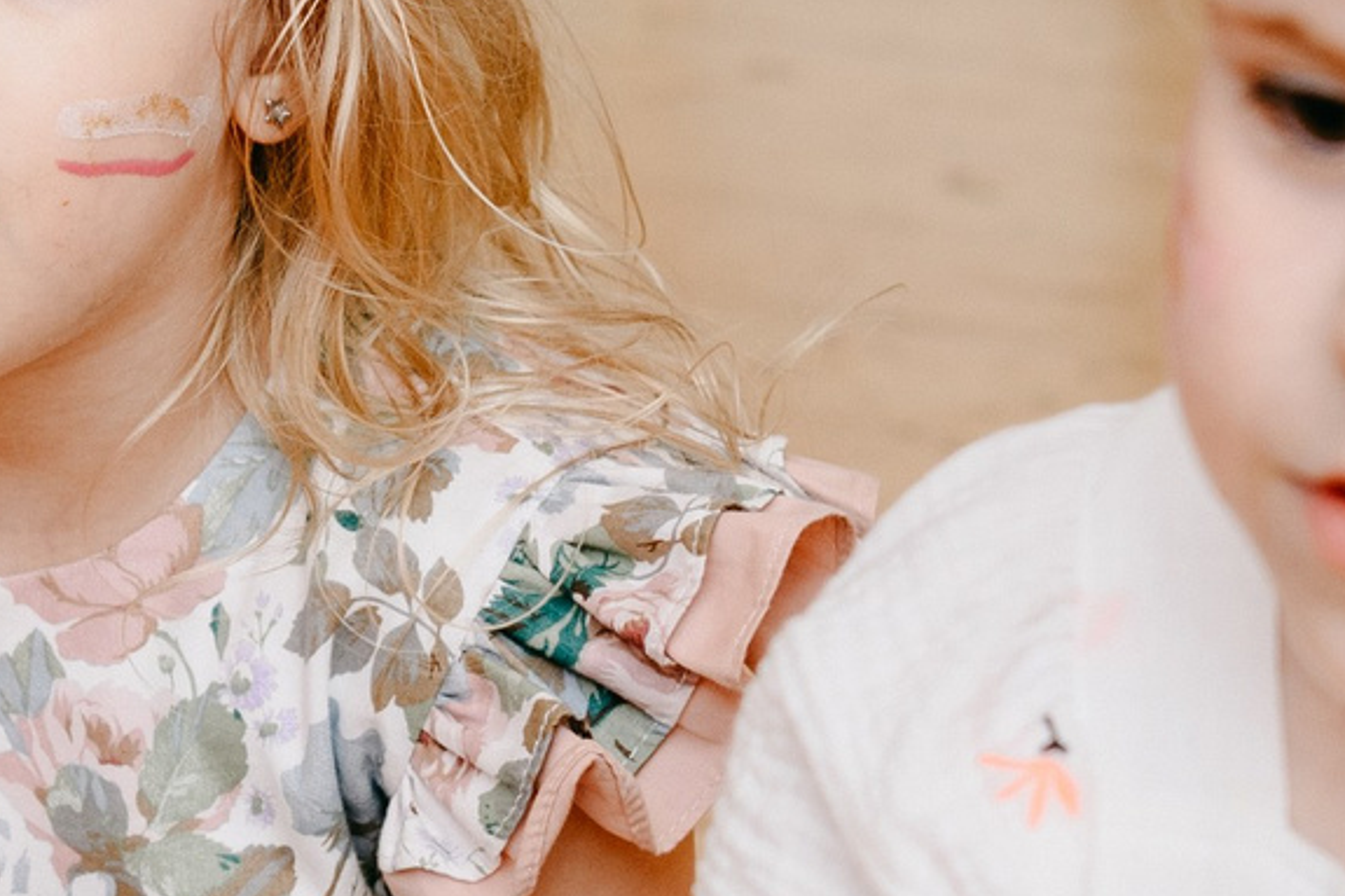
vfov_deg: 7.0
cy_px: 542
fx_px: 7320
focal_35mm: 196
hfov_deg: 10.5
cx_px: 264
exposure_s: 1/160
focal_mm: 44
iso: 125
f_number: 3.5
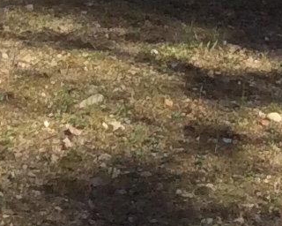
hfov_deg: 7.6
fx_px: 2112
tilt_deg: +5.1
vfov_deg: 5.5
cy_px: -574
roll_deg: +1.2
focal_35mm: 253
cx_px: 45
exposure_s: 1/555
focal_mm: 3.3
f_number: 2.4
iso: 32
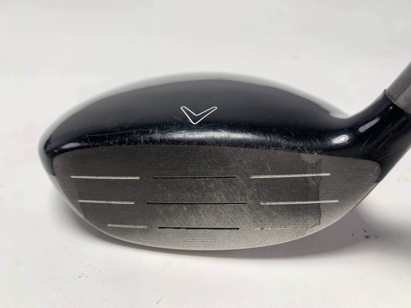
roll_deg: +2.4
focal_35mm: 26
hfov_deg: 67.3
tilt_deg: -35.2
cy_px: 154
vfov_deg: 53.1
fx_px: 309
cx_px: 206
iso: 25
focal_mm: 4.25
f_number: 1.8
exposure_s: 1/259
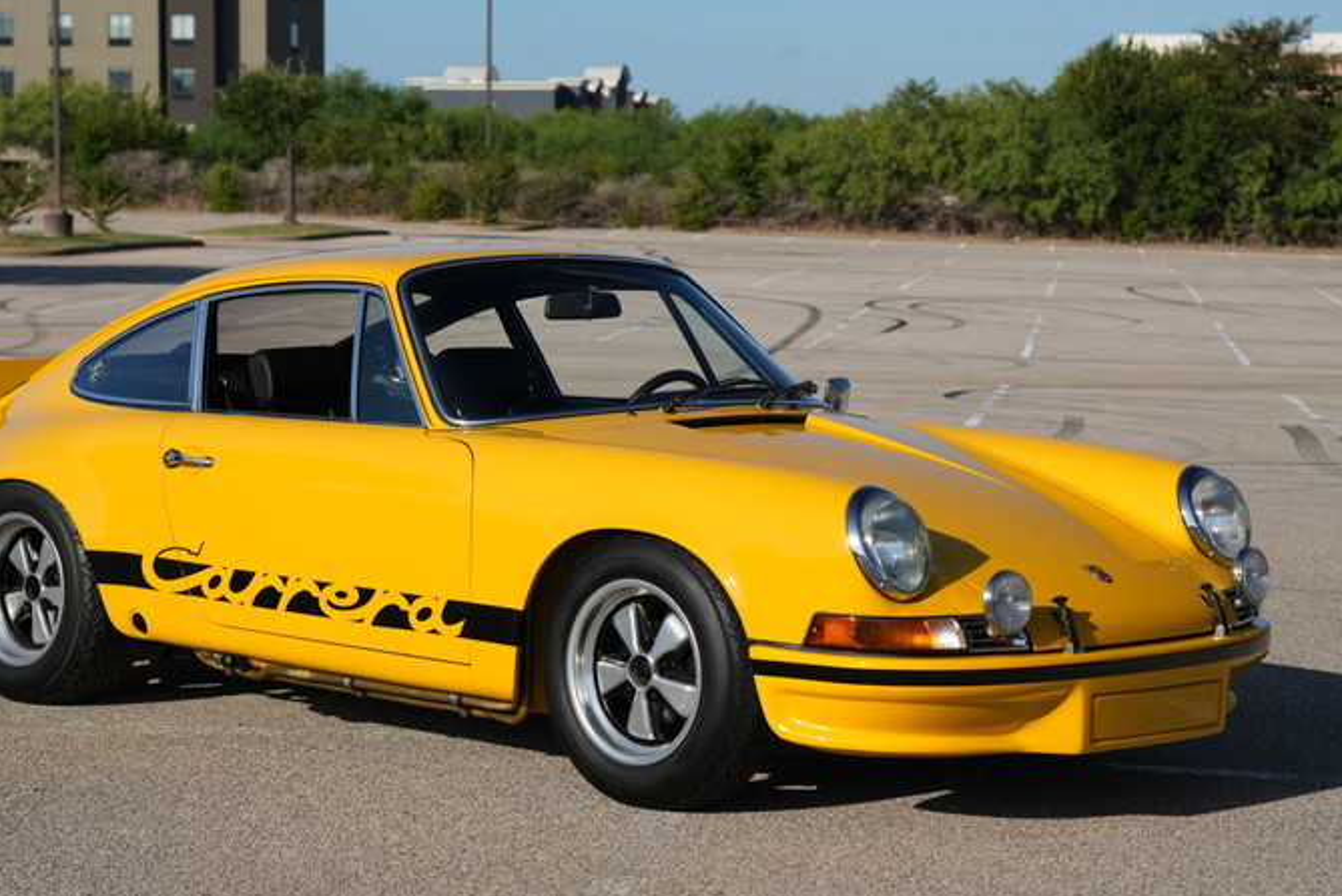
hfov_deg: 23.6
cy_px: 429
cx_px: 607
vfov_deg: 15.9
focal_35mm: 86
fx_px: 3208
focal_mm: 50
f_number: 4
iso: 100
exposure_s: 1/800
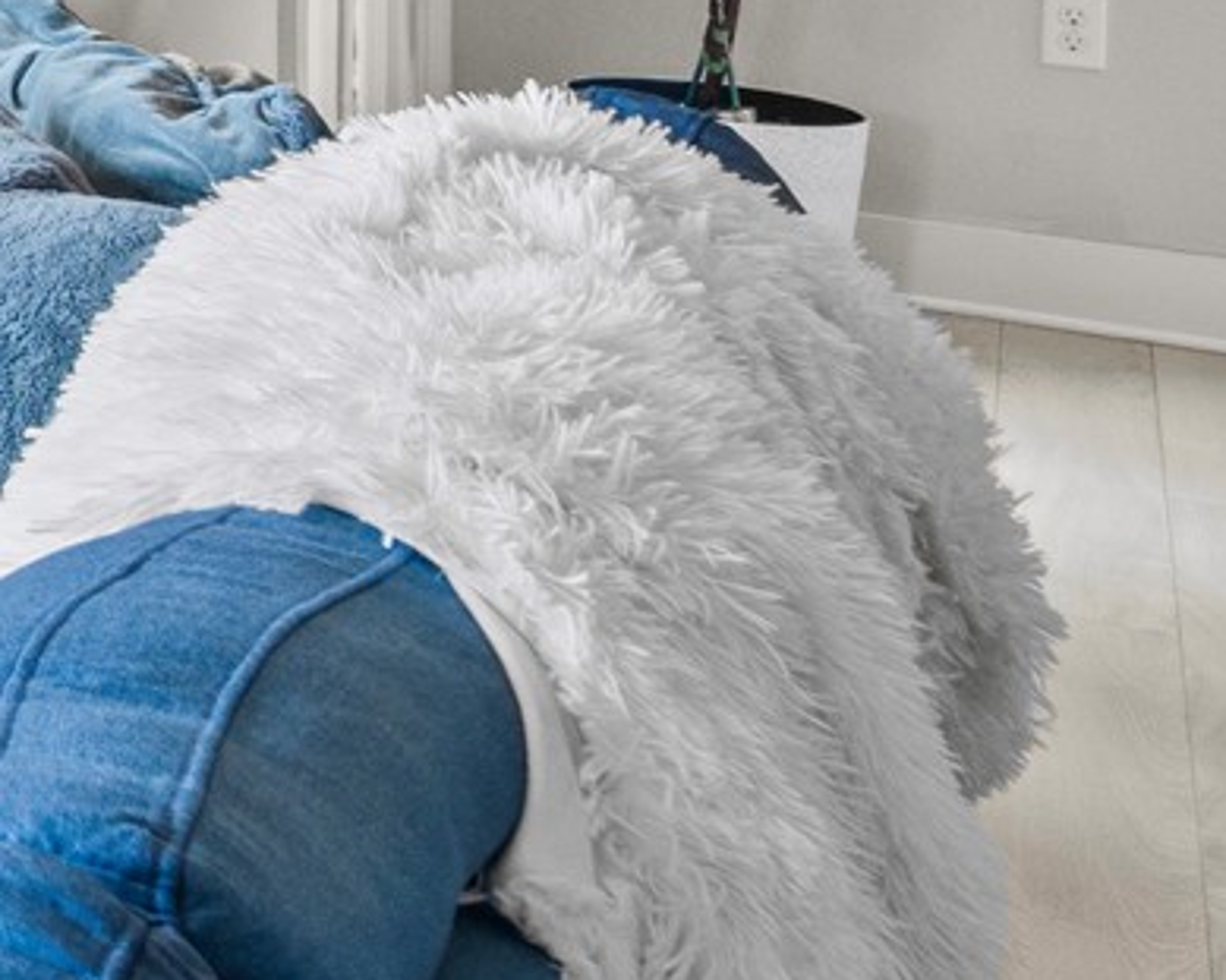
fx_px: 3229
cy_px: -659
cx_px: -2074
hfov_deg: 12.9
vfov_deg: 15.4
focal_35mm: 89
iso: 200
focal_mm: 17
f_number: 8
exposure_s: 1/15
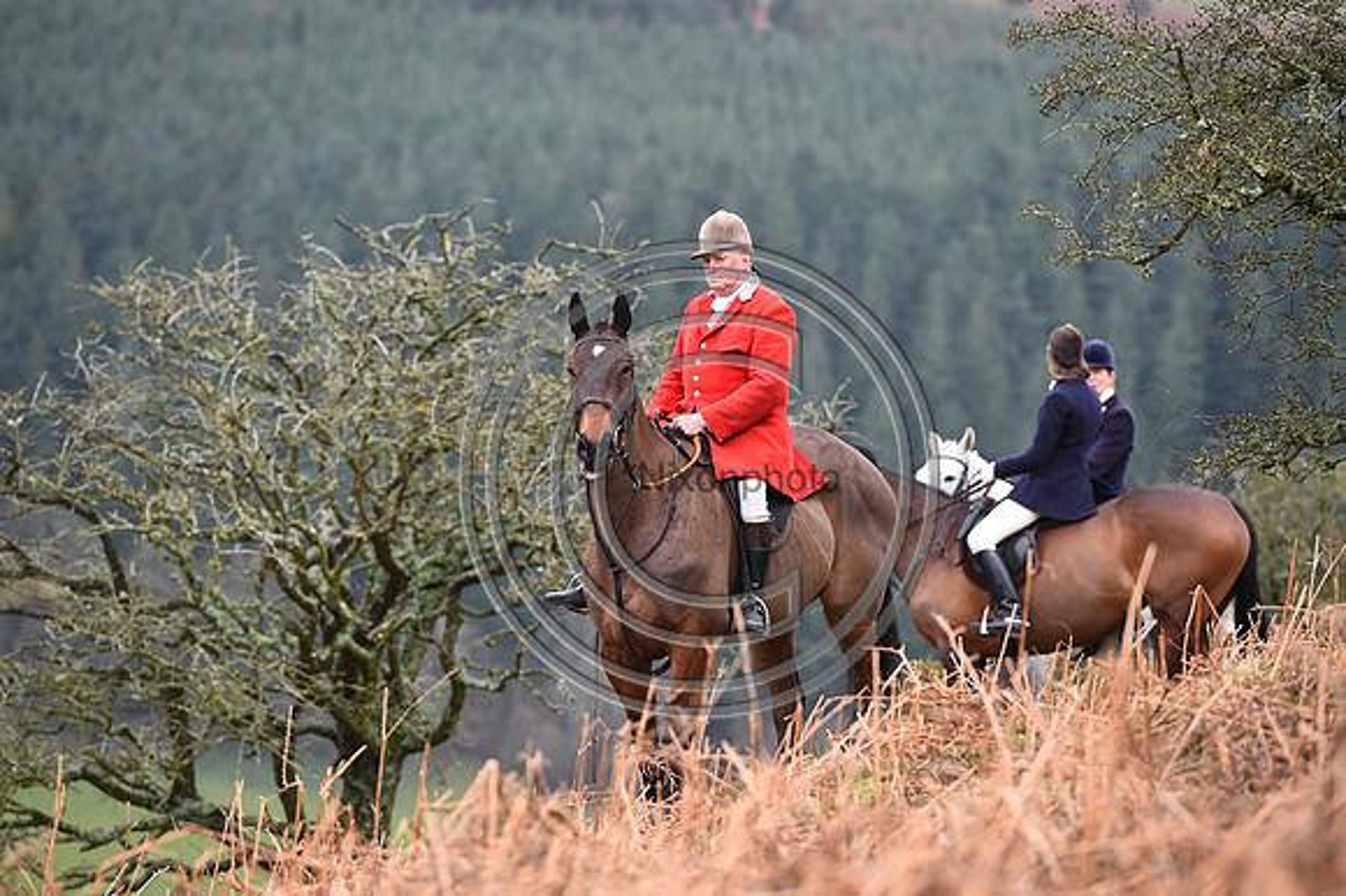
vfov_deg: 6.9
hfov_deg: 10.3
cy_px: 448
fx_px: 7473
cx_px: 673
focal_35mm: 200
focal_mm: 200
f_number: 4.5
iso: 800
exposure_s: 1/800
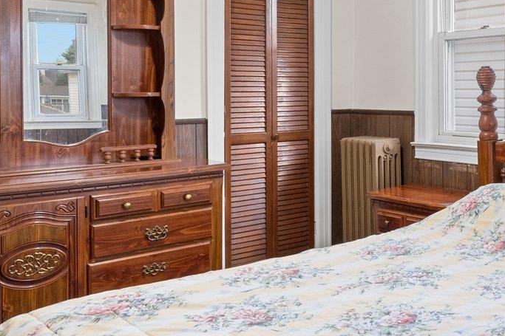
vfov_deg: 31.3
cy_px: 84
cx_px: 484
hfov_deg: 41.5
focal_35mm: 42
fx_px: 589
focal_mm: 14
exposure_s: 1/4
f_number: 10
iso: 500
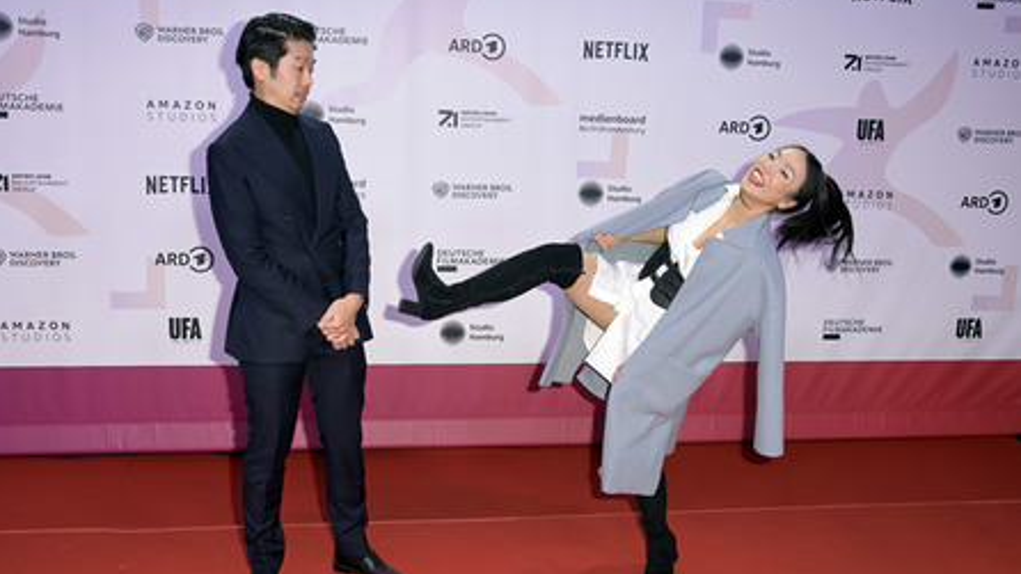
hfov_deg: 55.3
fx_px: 975
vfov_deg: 32.8
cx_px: 507
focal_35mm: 36
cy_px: 316
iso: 640
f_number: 5.6
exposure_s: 1/250
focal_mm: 34
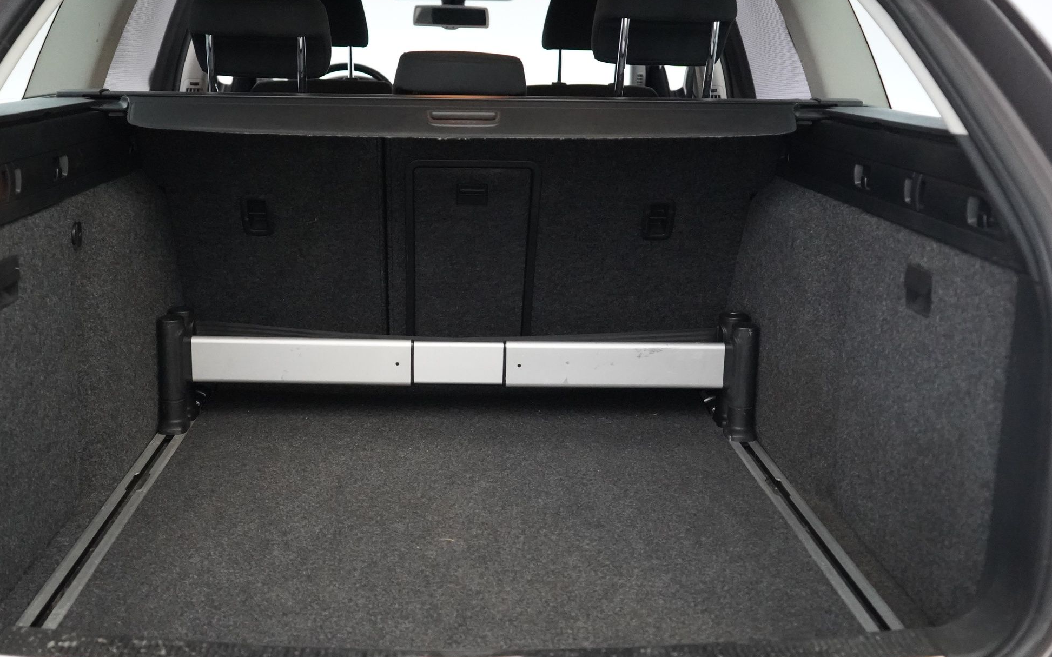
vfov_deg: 33.5
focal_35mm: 38
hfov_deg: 51.4
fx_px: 1089
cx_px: 467
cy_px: 280
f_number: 3.5
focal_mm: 29
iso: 10000
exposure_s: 1/160
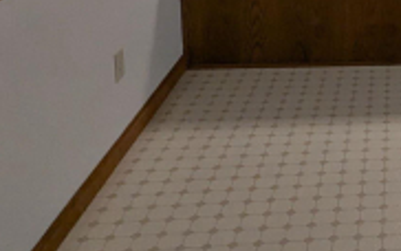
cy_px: -90
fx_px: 678
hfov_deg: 27.6
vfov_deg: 19.1
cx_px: 517
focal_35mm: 62
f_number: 2.2
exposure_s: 1/120
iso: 147
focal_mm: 2.35
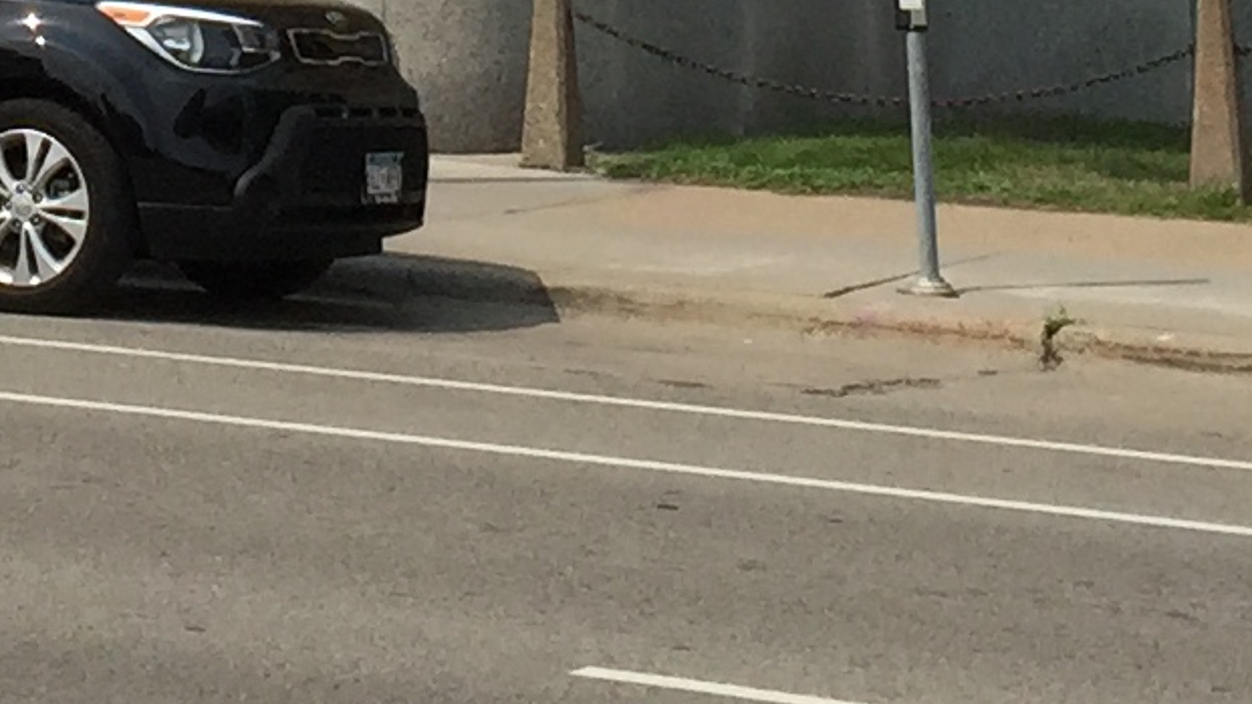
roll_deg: -3.5
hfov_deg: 12.7
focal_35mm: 166
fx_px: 5510
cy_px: -1317
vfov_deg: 6.7
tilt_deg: +11.9
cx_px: -163
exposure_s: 1/2825
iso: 32
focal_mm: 4.15
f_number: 2.2
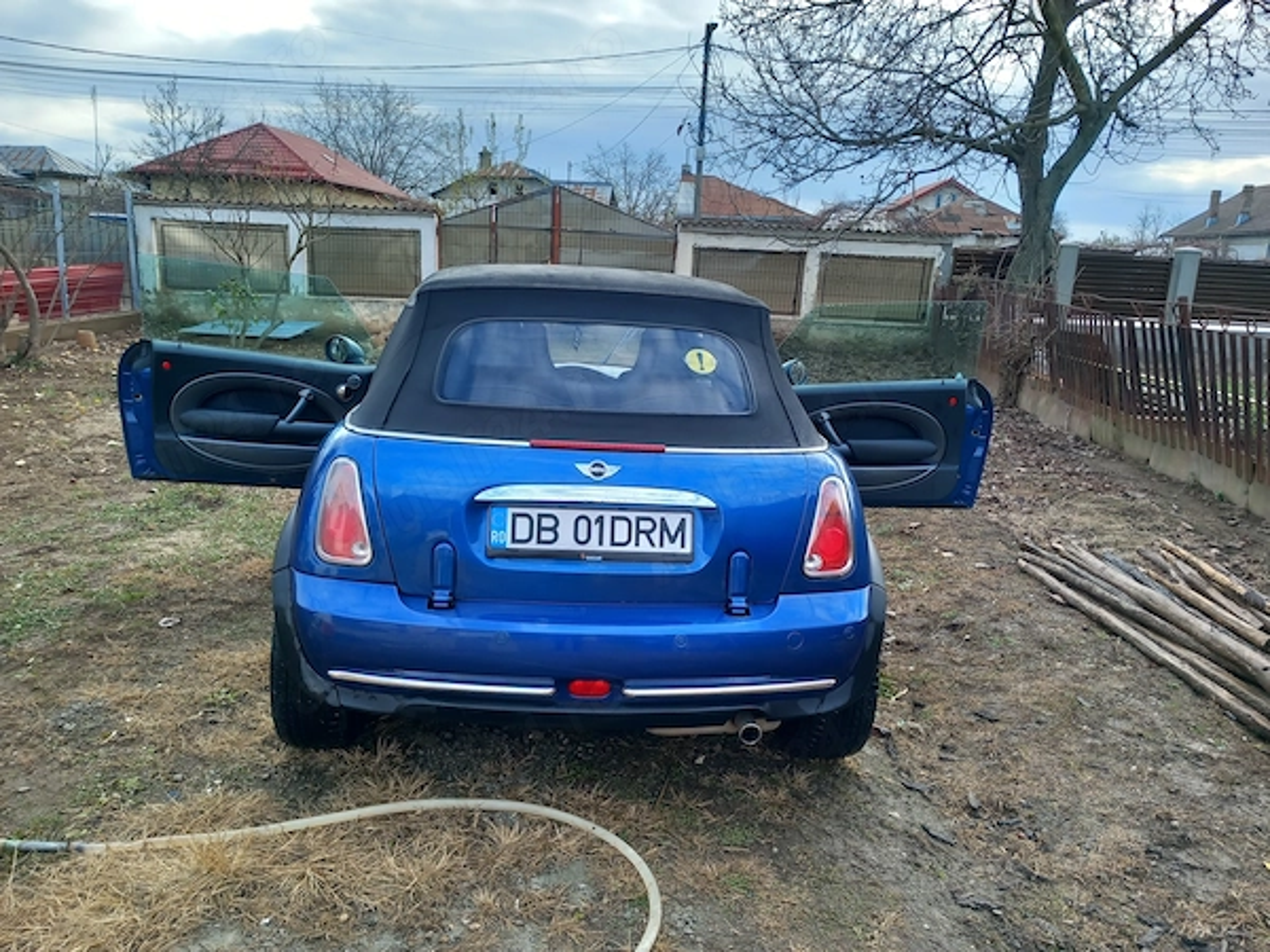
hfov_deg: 65.3
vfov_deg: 51.4
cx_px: 635
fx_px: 991
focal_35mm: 27
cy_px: 476
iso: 32
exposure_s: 1/100
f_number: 1.8
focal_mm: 4
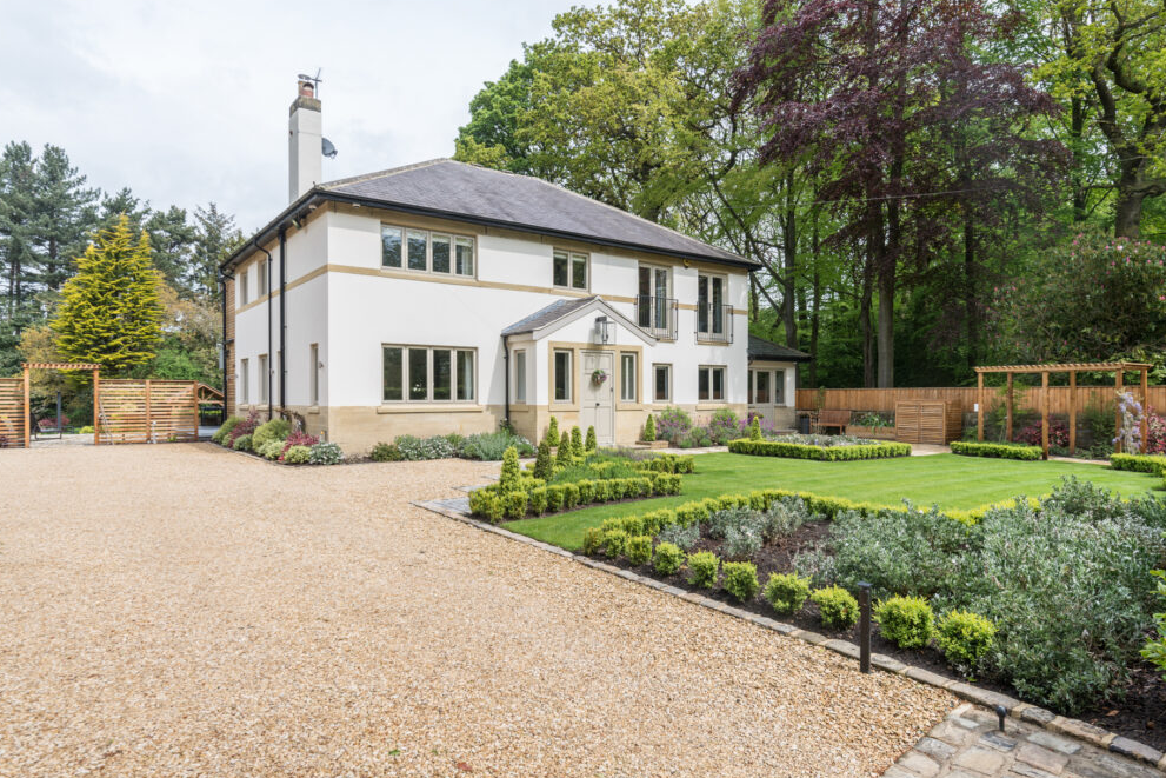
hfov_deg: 81.2
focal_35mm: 21
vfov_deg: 59.5
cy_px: 400
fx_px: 680
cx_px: 585
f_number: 9
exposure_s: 1/100
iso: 100
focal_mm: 20
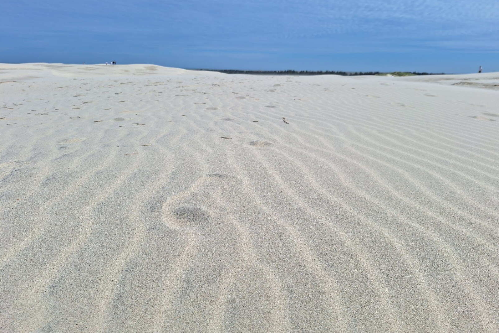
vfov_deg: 53.1
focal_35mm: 24
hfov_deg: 73.7
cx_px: 249
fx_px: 333
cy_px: 175
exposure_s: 1/4444
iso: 40
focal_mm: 5.54
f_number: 1.8
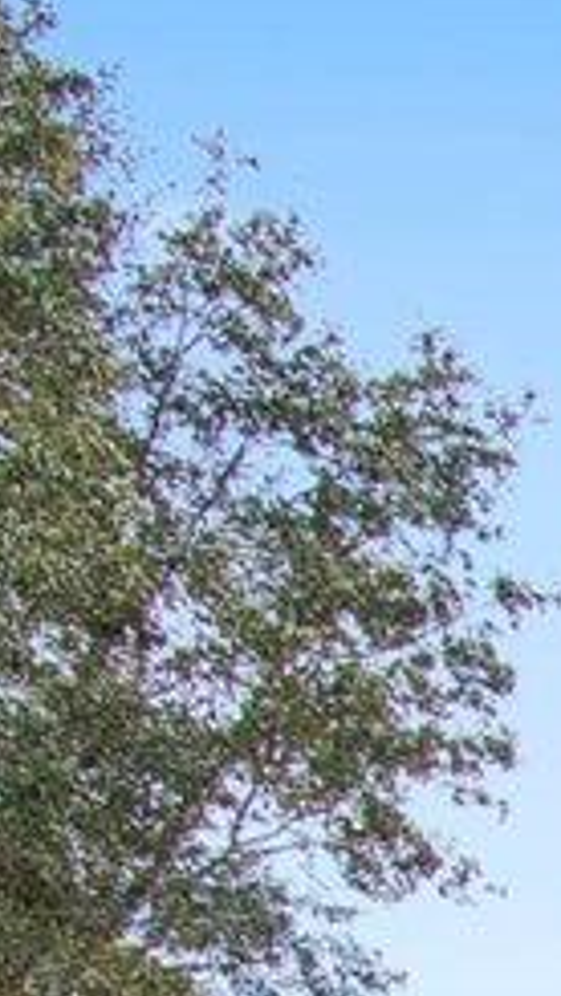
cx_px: 2244
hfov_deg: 7.7
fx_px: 2774
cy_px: 2041
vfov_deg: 15.7
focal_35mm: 105
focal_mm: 11
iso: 100
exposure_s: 1/200
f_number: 7.1
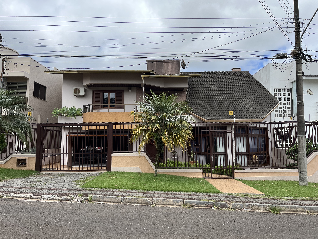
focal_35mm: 26
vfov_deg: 53.1
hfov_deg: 67.3
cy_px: 120
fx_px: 239
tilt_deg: +4.7
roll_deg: +0.6
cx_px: 159
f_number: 1.6
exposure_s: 1/2632
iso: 50
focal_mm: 5.1
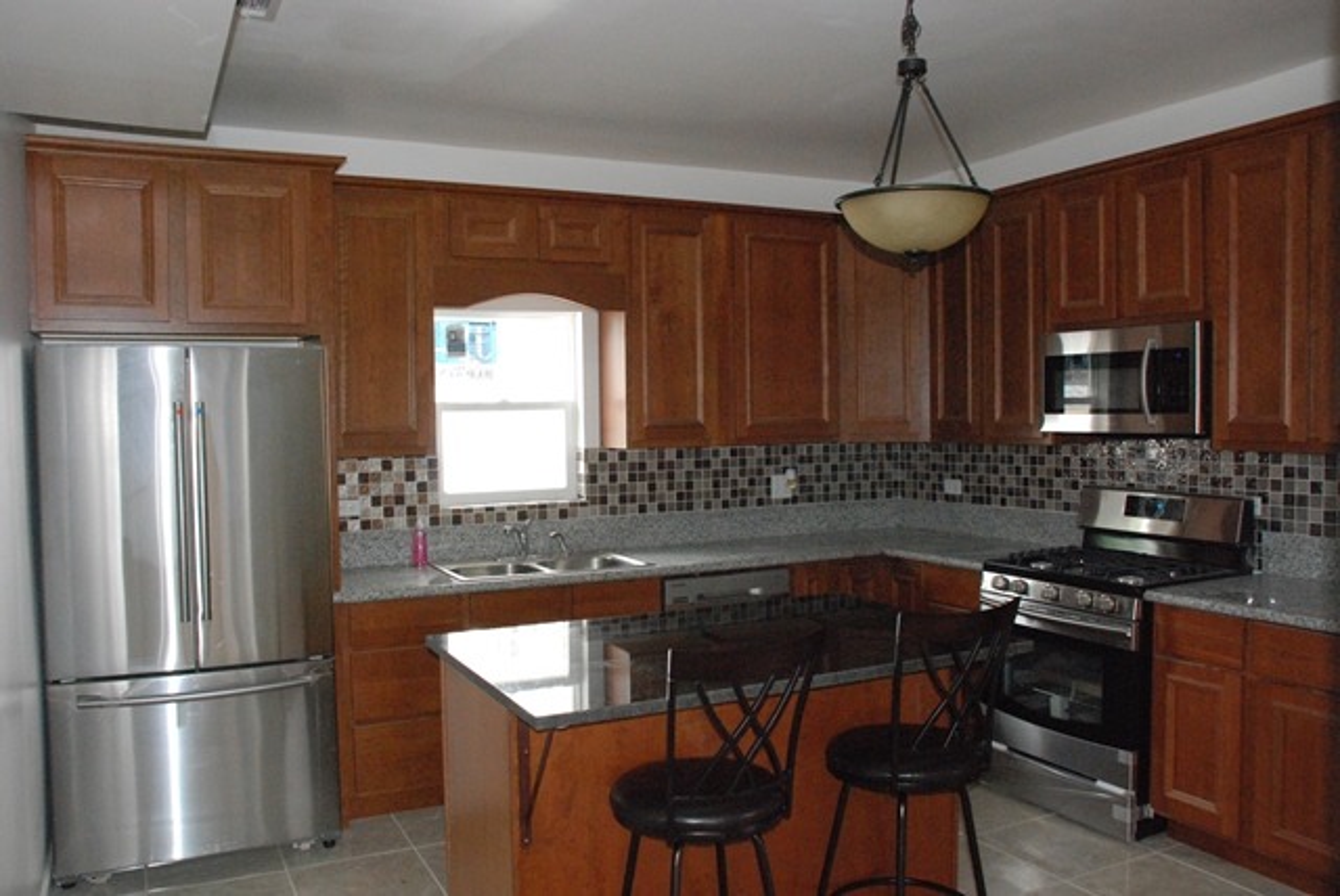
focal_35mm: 30
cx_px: 670
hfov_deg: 61.9
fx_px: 1118
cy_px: 448
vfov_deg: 43.7
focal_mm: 20
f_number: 6.3
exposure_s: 1/80
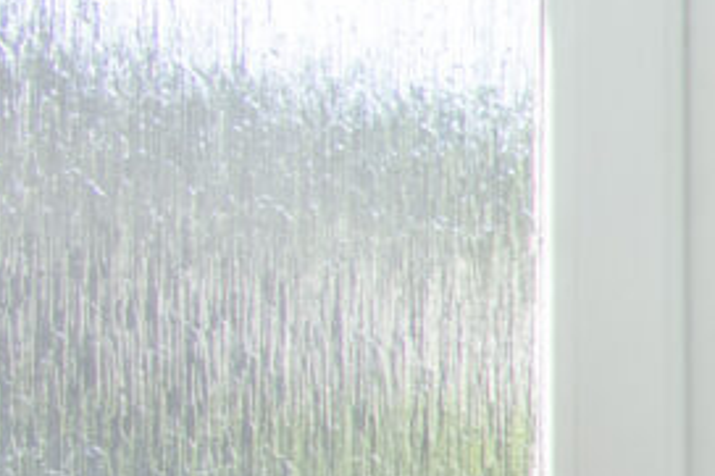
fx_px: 2104
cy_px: 718
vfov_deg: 12.3
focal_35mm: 106
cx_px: 2316
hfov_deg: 10.5
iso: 320
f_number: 8
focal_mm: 10
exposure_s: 1/5
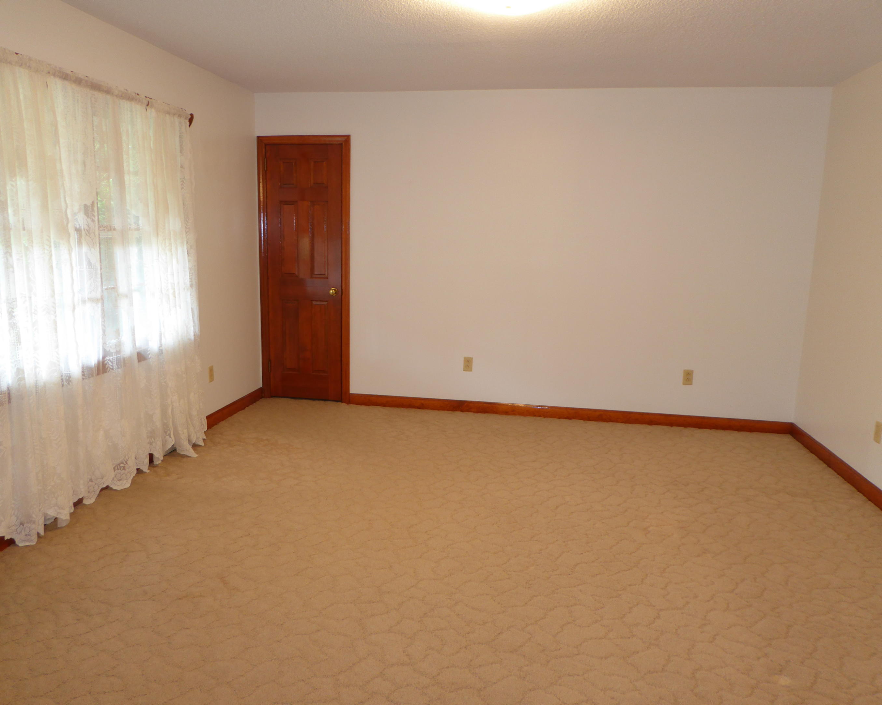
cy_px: 362
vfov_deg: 54.9
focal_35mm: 26
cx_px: 400
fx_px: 679
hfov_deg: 65.9
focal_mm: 4.3
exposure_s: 1/6
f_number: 3.3
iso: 100
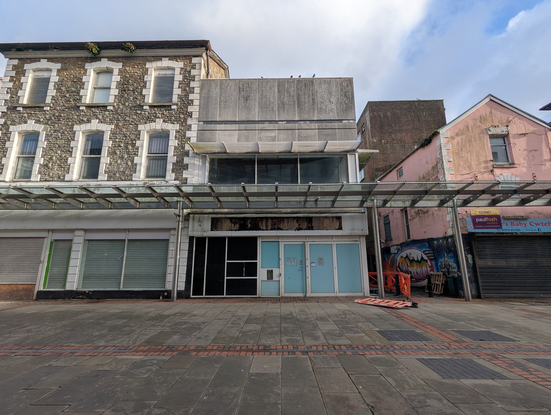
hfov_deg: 94.4
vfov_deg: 78.2
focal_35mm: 16
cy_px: 208
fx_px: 255
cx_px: 276
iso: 42
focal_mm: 2.35
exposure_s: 1/577
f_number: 2.2
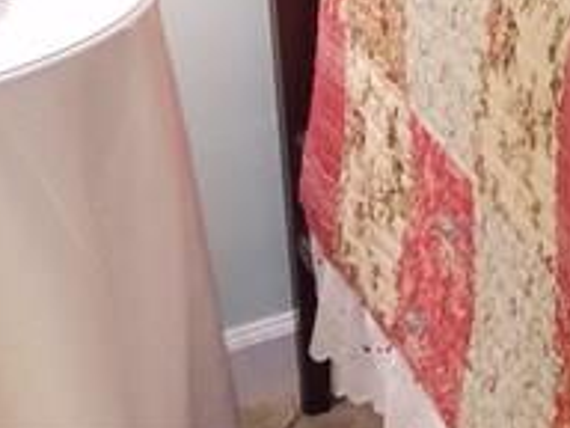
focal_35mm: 139
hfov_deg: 11.4
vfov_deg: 9.2
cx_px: 1443
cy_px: -701
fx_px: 2289
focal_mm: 4.2
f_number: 1.7
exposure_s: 1/17
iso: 125
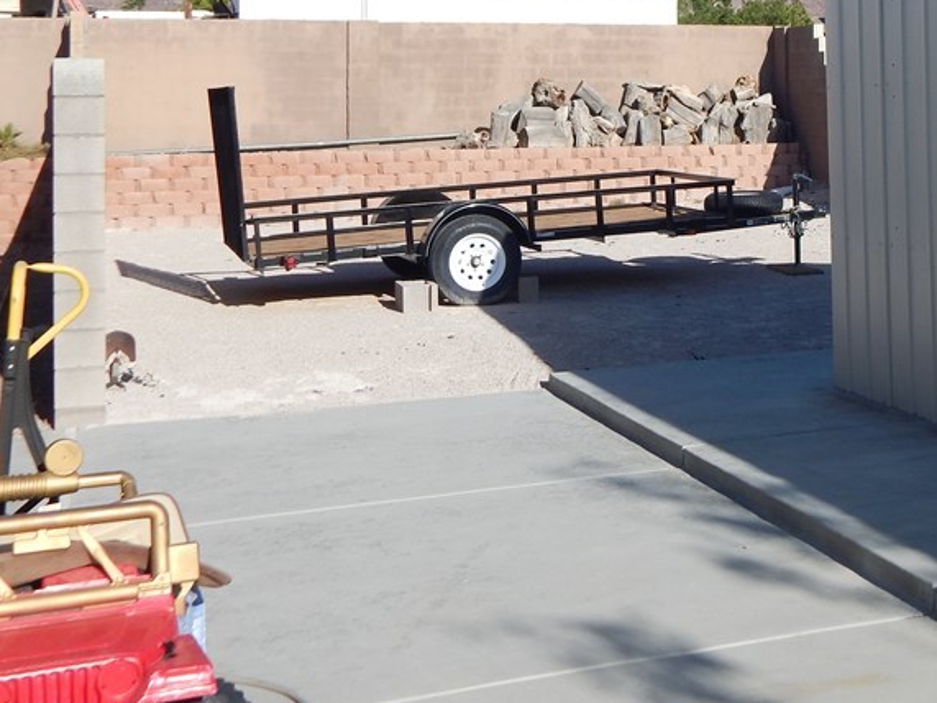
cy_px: 122
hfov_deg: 30.5
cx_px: 812
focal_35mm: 61
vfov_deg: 23.6
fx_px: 1651
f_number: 6.7
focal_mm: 6.1
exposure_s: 1/500
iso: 125
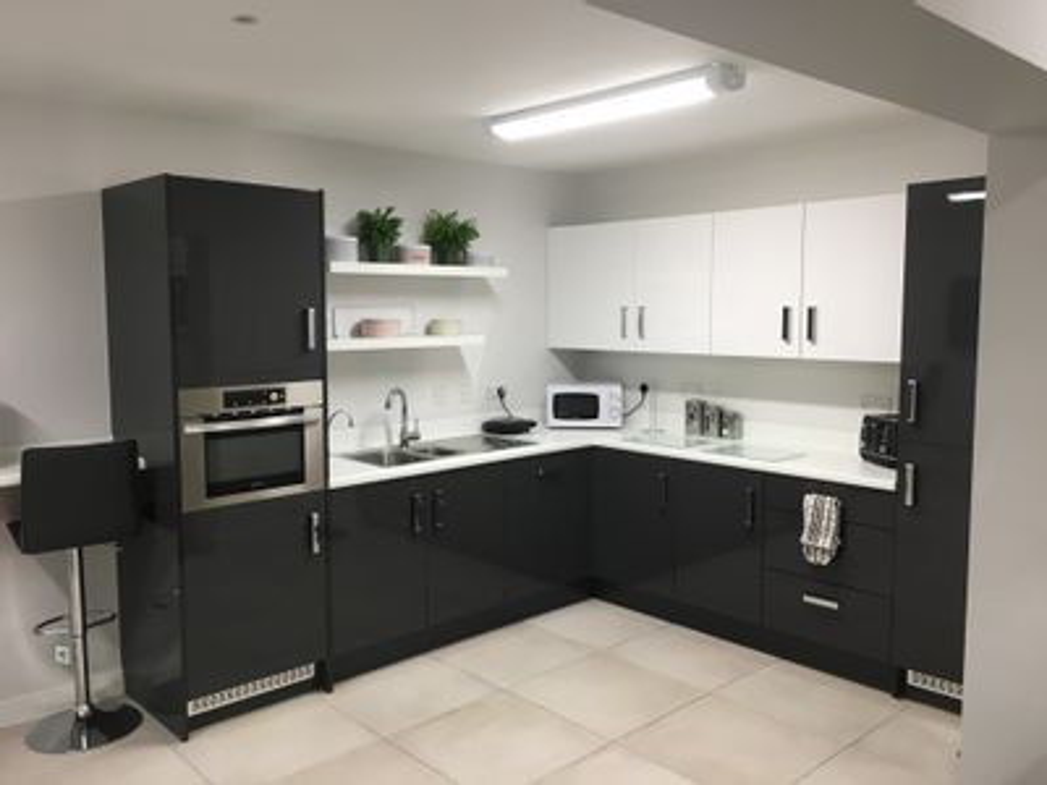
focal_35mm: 29
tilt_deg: -5.0
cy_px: 392
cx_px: 524
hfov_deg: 61.7
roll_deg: +0.2
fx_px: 877
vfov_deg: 48.2
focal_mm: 4.15
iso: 40
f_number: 2.2
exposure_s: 1/33
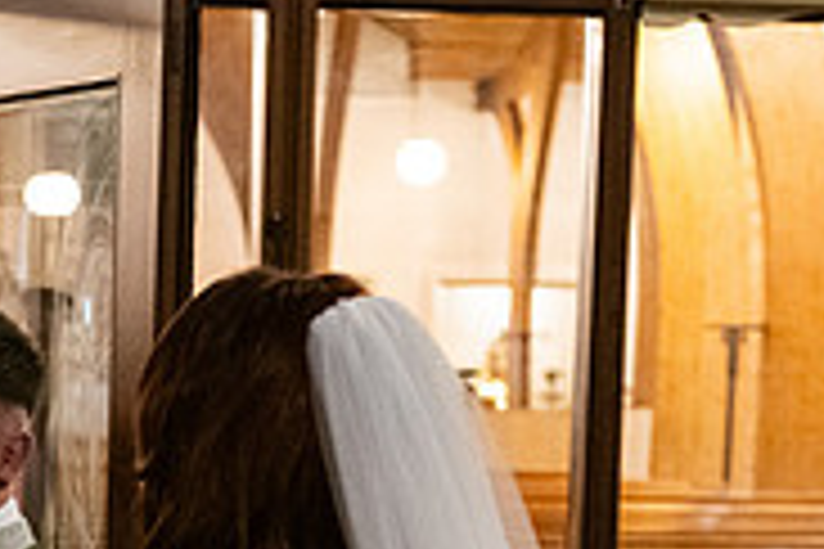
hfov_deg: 13.4
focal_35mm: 152
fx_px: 3479
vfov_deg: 8.9
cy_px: 740
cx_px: 45
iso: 2500
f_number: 3.5
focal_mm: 48
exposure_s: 1/160
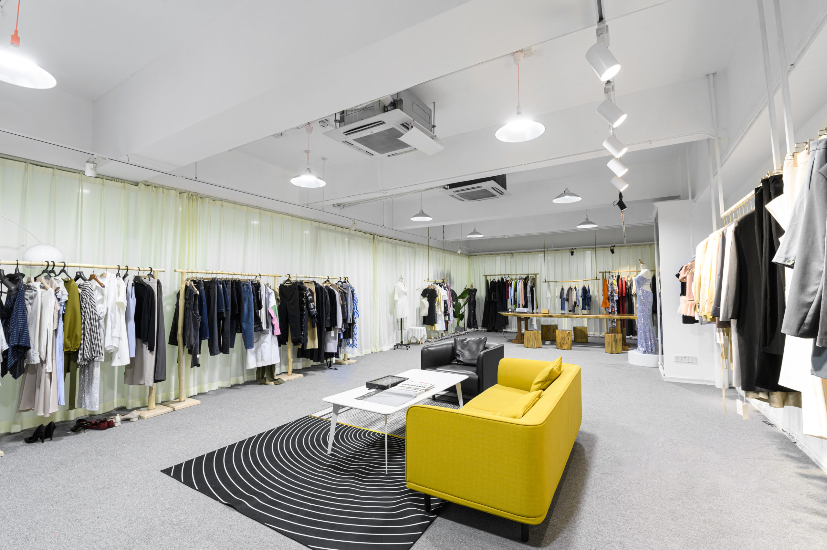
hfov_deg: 100.4
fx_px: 344
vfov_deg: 77.2
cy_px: 275
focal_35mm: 15
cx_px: 414
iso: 125
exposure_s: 1/3
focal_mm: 15
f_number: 7.1
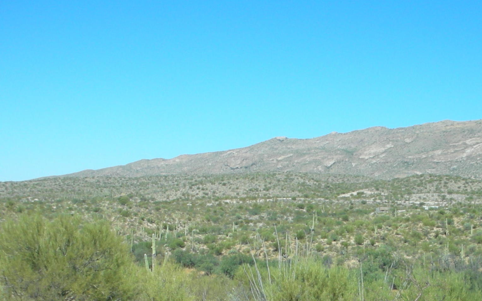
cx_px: 307
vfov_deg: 17.5
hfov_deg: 28.1
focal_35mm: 73
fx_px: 959
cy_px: 281
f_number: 8.5
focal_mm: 5.8
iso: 50
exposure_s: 1/94
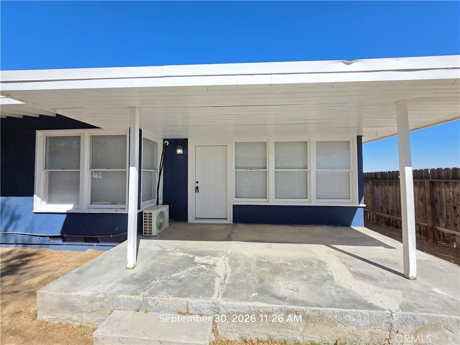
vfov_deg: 89.9
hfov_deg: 106.2
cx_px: 230
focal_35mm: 13
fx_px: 173
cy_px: 172
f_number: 1.9
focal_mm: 2.2
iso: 50
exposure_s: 1/2000
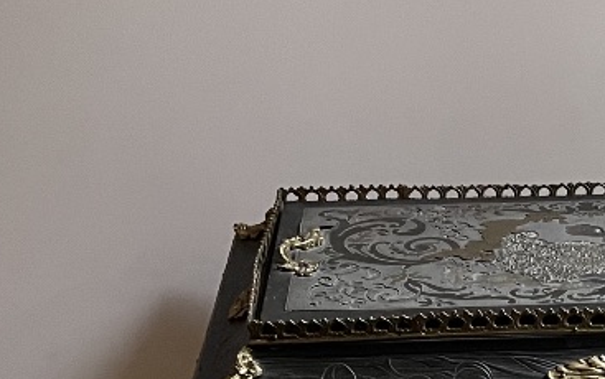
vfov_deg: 13.5
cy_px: 608
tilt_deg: -31.9
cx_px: 529
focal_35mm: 90
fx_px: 1485
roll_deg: +0.6
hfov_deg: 22.5
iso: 400
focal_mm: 5.1
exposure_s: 1/33
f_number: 1.6
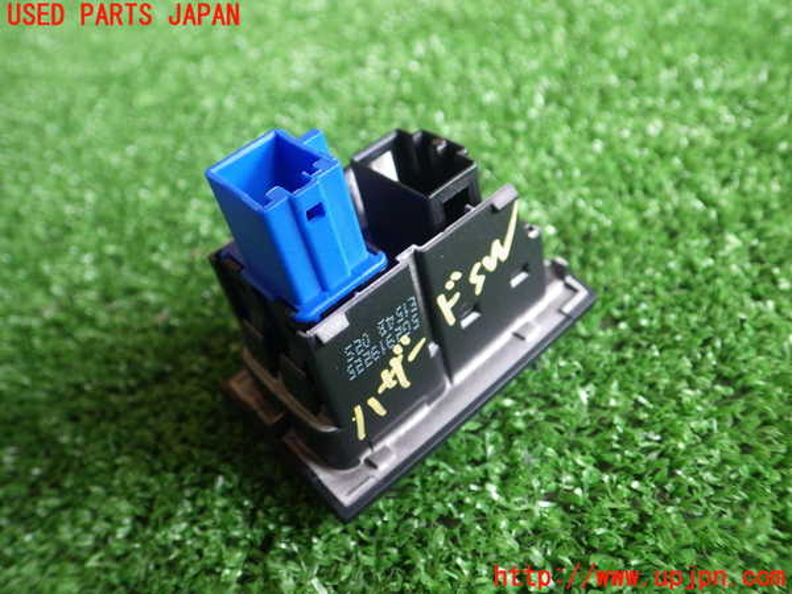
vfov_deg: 45.4
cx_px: 396
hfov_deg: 58.4
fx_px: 709
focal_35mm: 31
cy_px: 297
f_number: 2.3
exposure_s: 1/45
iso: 500
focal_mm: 5.5
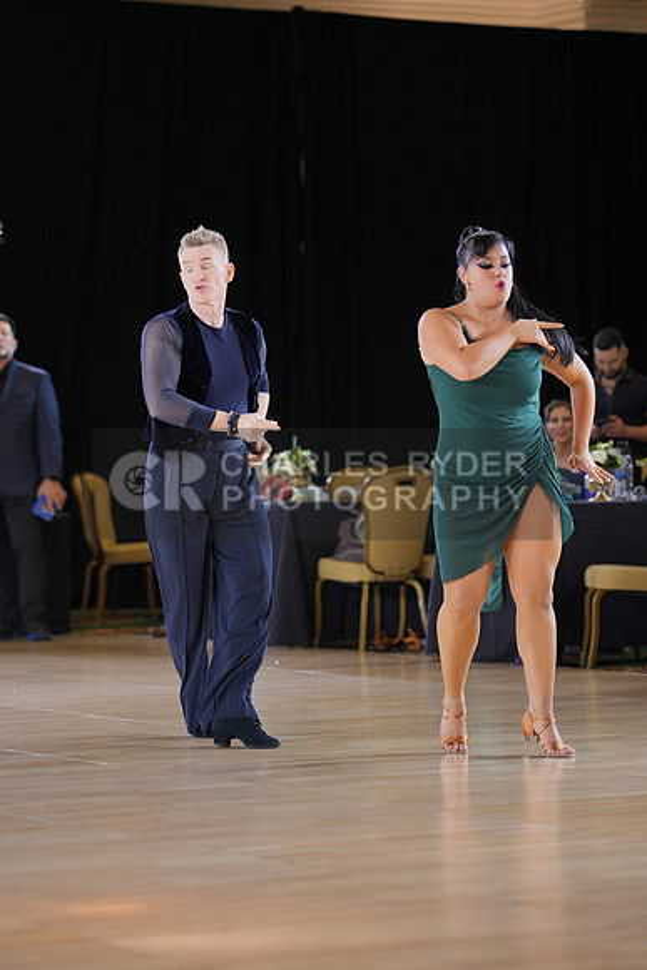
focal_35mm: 135
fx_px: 3637
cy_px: 485
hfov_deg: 10.2
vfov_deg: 15.2
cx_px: 324
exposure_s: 1/500
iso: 800
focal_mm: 90
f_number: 2
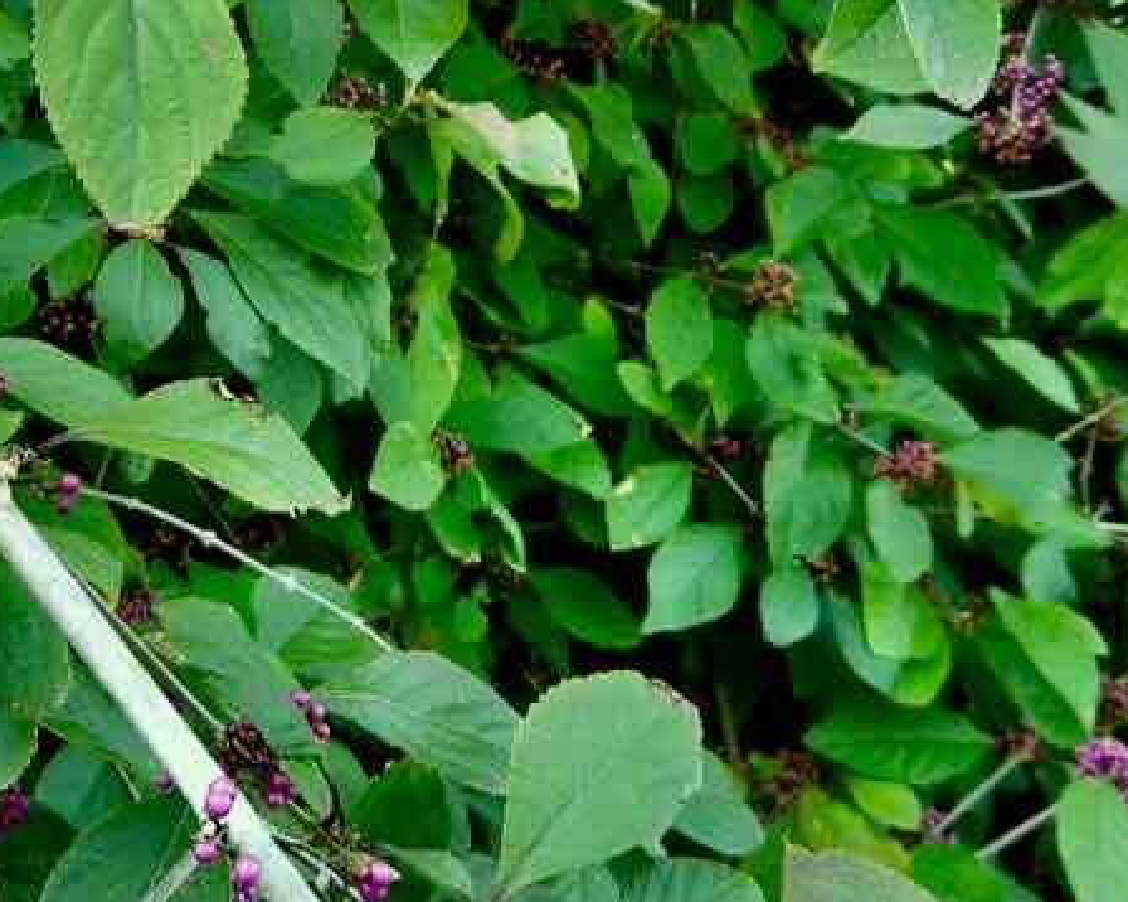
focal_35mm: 67
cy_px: 199
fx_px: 2236
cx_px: 28
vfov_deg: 22.5
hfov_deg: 26.9
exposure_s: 1/51.1
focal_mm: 5.4
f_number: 3.5
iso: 160
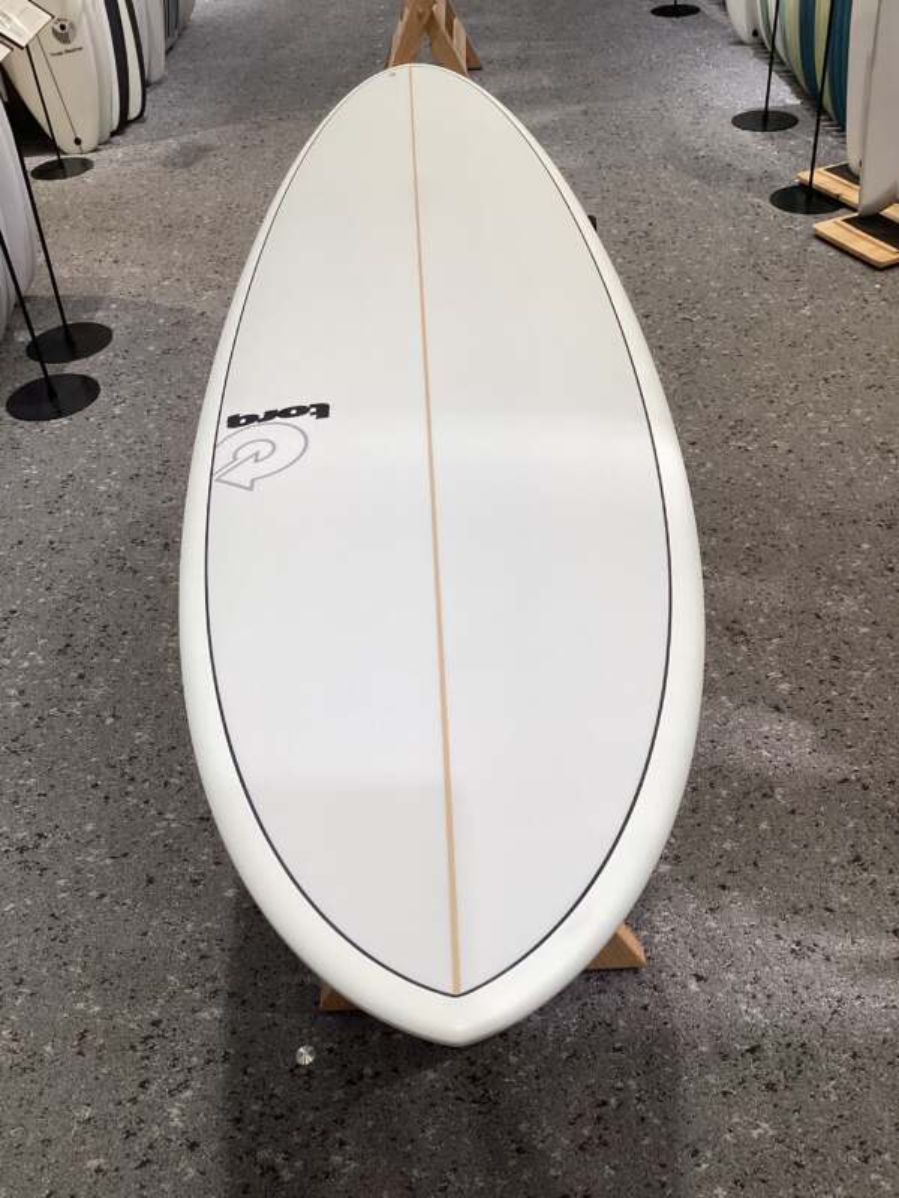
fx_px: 1073
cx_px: 450
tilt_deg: -40.4
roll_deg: +3.8
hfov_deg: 45.4
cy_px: 599
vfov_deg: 58.4
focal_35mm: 31
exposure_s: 1/120
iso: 80
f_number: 2.4
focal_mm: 3.3
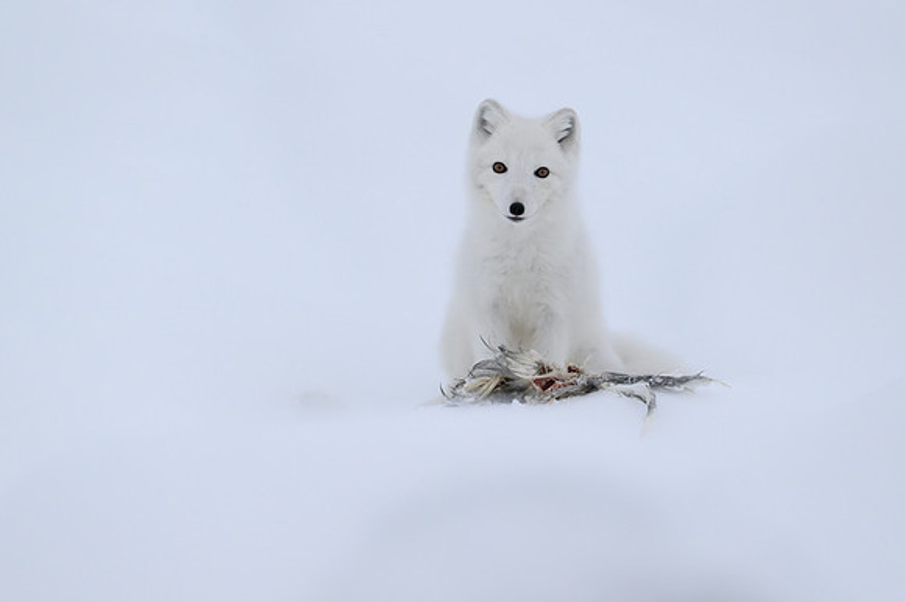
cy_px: 346
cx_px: 470
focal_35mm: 485
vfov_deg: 2.8
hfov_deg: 4.3
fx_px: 12191
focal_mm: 400
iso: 2000
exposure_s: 1/1000
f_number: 4
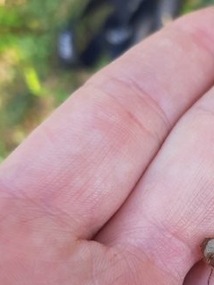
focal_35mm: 51
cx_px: 206
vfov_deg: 37.0
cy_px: 197
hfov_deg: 27.2
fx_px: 420
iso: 40
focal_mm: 3.93
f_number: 1.7
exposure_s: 1/183
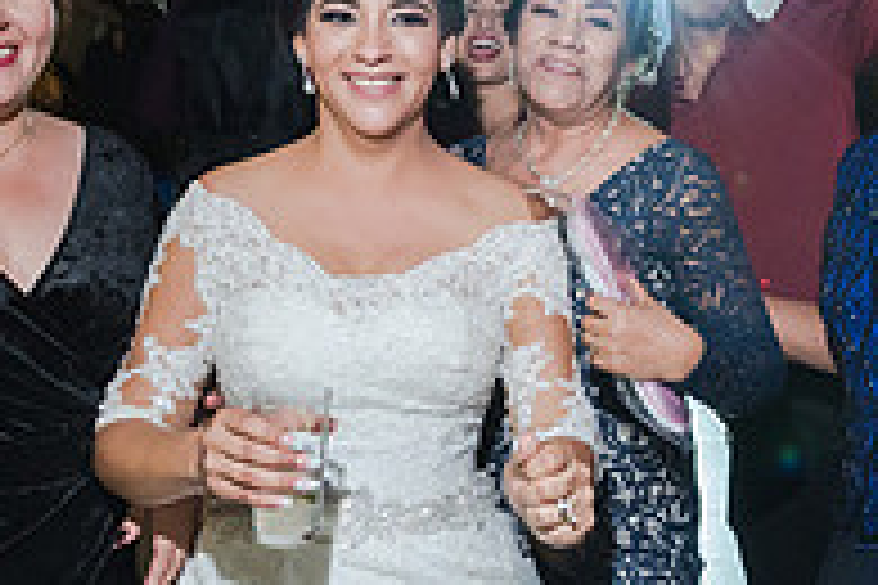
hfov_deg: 32.9
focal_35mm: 59
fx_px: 1439
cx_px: 714
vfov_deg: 22.6
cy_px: 102
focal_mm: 17
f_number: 3.5
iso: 1600
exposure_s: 1/100
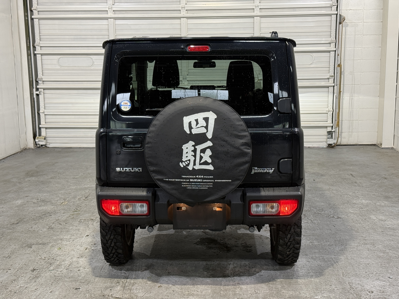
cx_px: 200
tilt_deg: -9.8
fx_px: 553
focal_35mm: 48
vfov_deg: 30.3
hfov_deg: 39.7
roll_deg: +0.3
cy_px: 150
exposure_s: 1/60
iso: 160
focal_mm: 6.76
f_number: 1.78
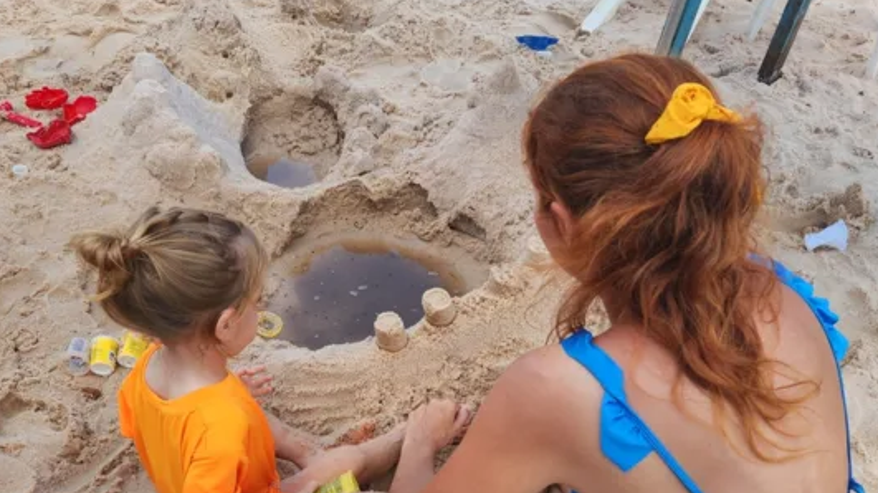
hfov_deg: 58.1
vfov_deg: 33.5
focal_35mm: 34
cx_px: 437
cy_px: 404
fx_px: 791
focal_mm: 5.4
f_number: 1.8
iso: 20
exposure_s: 1/324
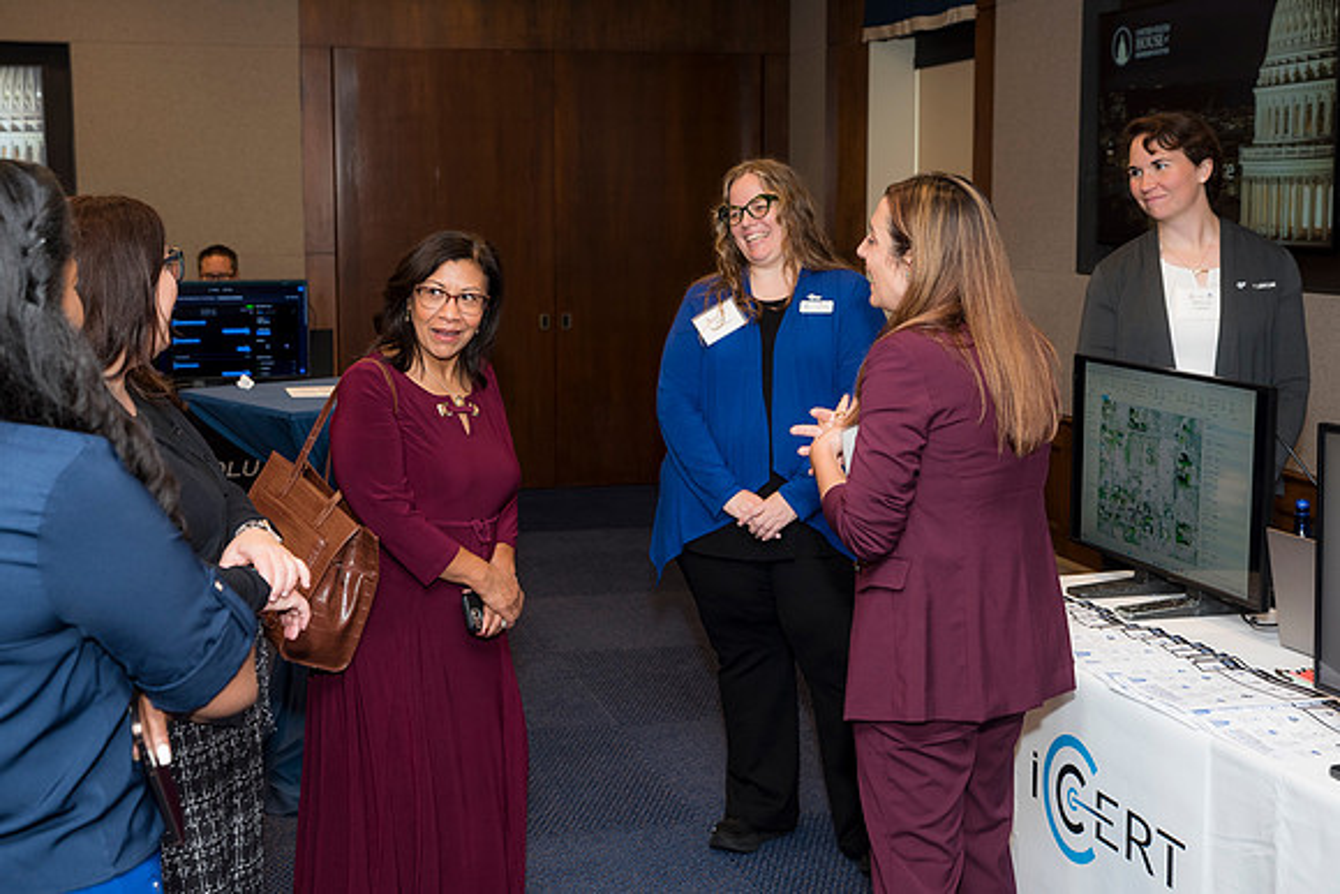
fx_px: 1787
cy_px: 447
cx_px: 670
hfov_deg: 41.1
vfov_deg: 28.1
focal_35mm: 48
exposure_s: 1/125
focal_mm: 48
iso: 800
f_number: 5
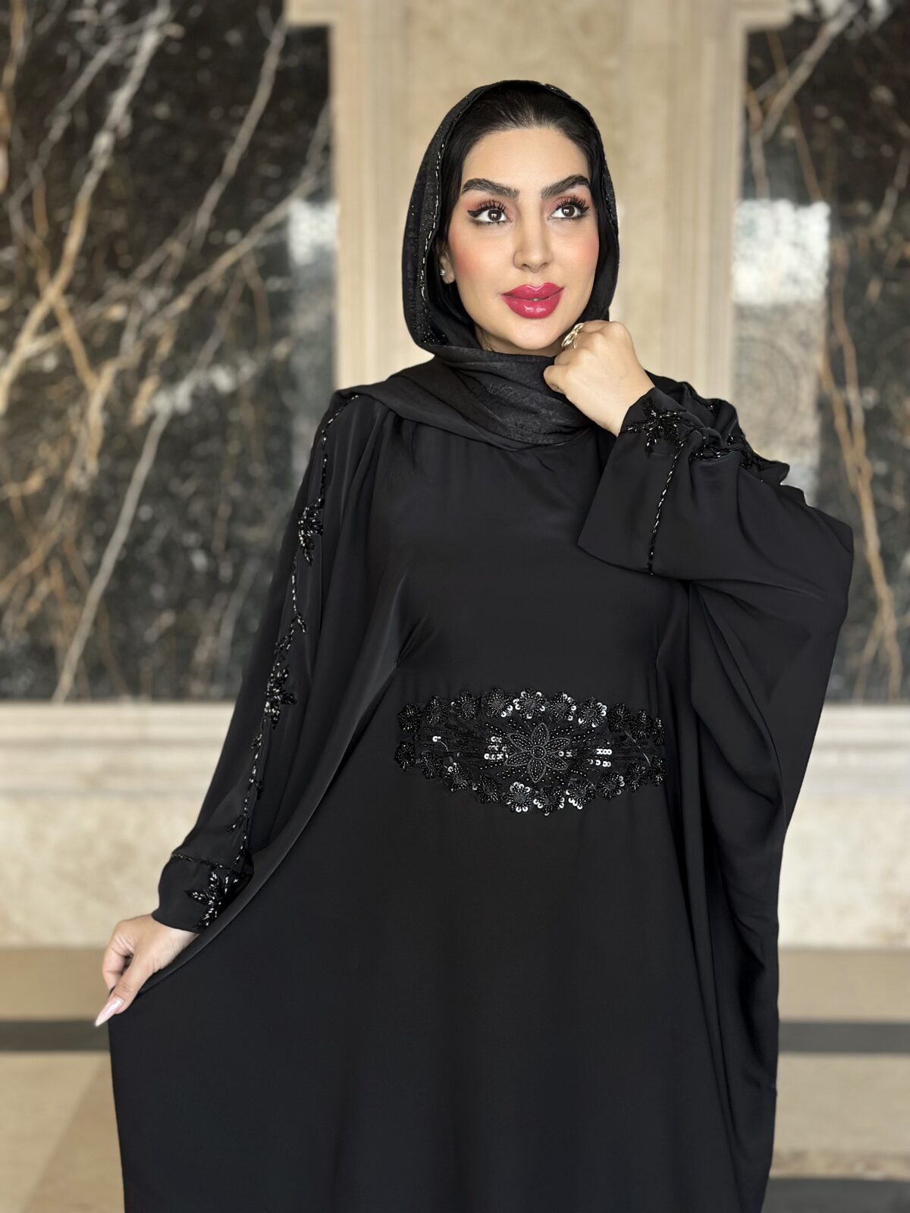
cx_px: 455
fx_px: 1682
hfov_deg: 30.3
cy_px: 606
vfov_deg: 39.7
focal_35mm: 48
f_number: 1.78
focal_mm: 6.86
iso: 250
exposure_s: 1/60
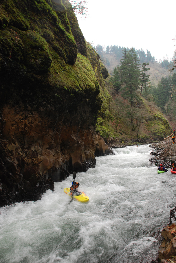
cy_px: 132
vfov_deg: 57.2
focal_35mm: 33
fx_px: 241
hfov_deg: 40.1
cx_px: 88
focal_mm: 22
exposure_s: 1/80
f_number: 5
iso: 250
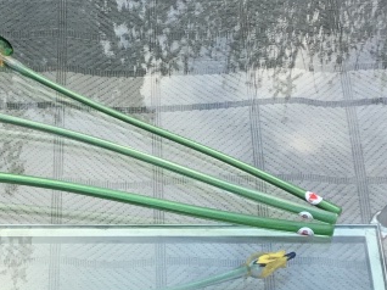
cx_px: 101
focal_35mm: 117
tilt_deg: -47.8
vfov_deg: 12.6
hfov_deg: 16.8
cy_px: 246
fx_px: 1307
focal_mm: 3.3
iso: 25
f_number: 2.4
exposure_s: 1/50
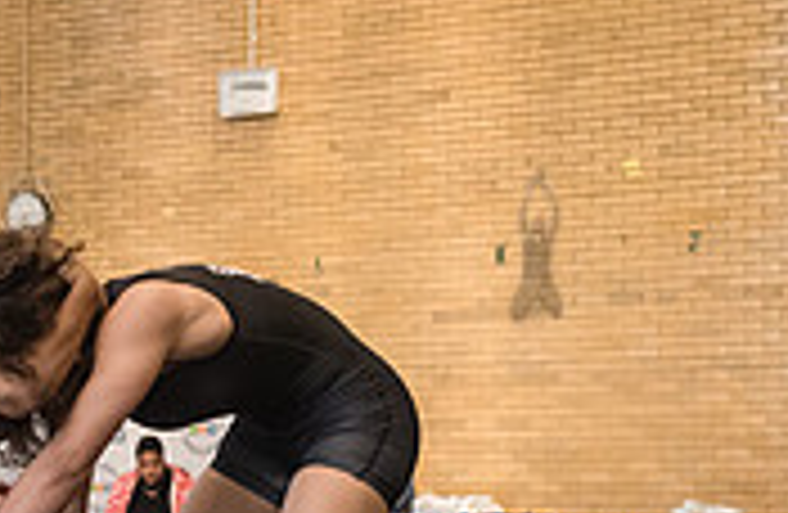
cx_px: 59
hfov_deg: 15.8
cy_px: 373
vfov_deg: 10.4
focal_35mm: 129
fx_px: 2804
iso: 4000
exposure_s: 1/320
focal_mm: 35
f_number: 4
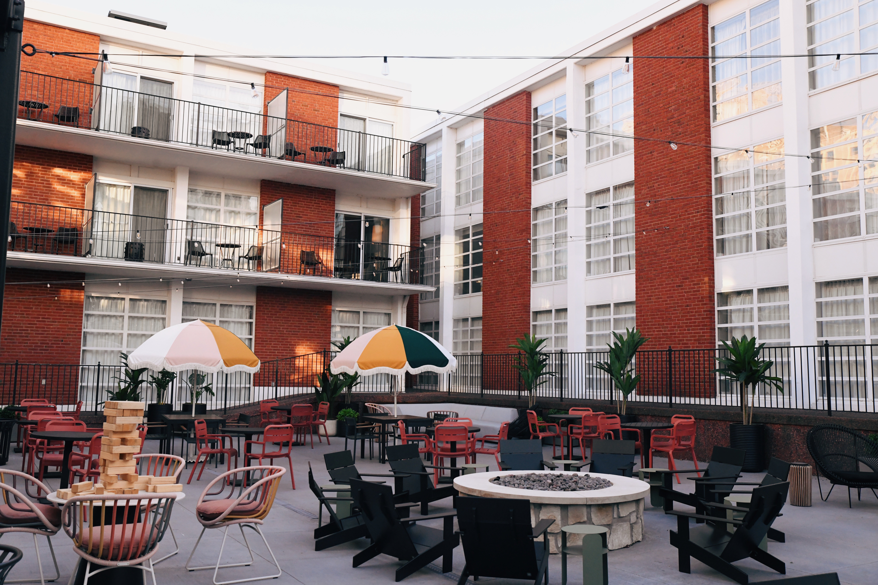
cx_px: 439
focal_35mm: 32
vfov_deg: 41.1
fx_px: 780
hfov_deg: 58.7
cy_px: 292
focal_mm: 32
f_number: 6.3
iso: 3200
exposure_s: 1/800
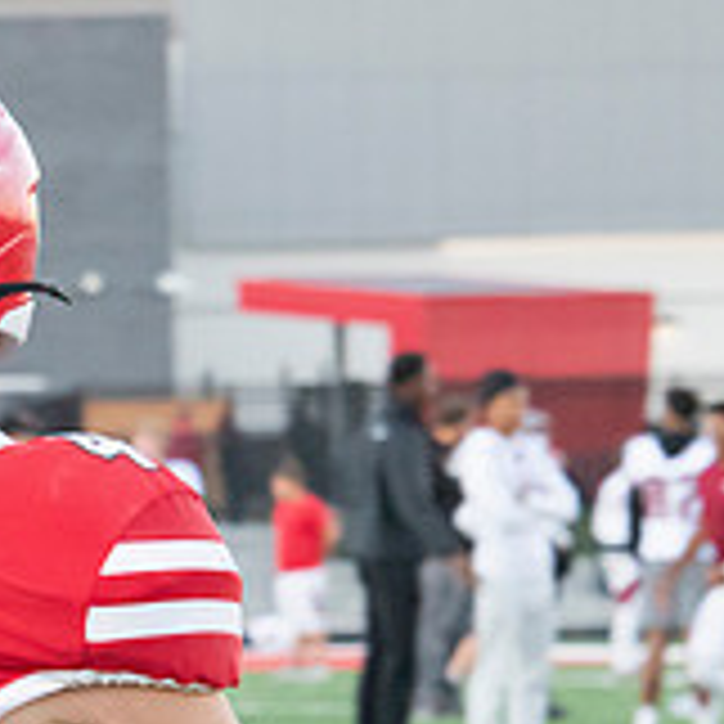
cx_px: -108
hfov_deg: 3.6
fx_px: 11571
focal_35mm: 489
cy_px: 609
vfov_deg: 3.6
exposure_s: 1/400
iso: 8000
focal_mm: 160
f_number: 9
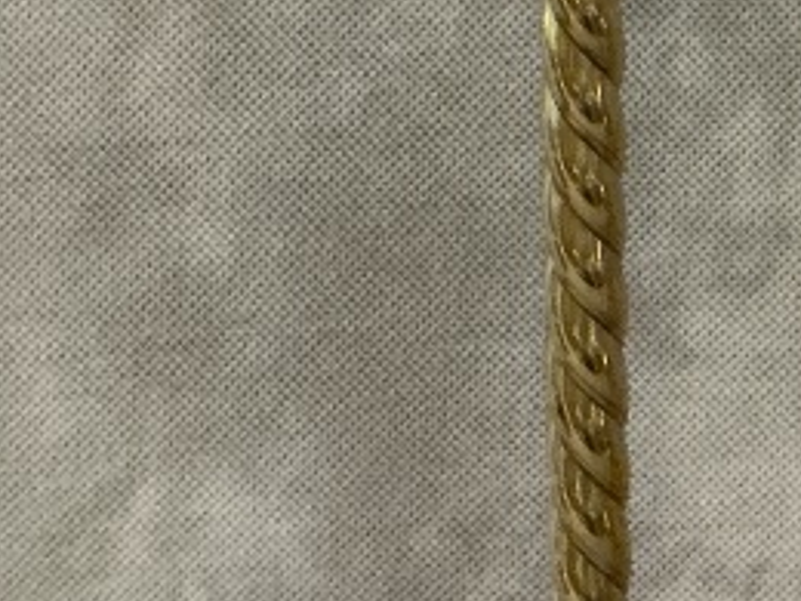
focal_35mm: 129
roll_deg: -0.7
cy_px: -558
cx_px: 1020
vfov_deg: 10.6
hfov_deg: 14.7
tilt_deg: -12.6
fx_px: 2985
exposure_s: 1/50
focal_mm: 3
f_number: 1.8
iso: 250
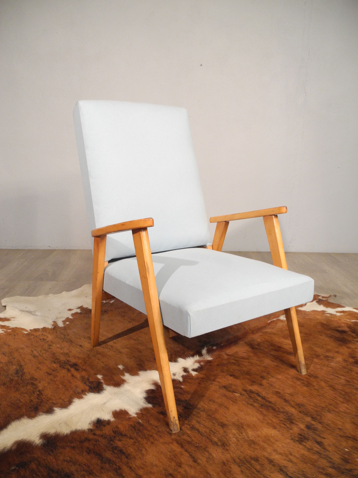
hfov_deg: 49.7
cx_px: 179
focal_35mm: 28
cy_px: 239
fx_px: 386
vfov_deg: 63.4
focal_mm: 6
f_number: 2.8
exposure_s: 1/25
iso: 400
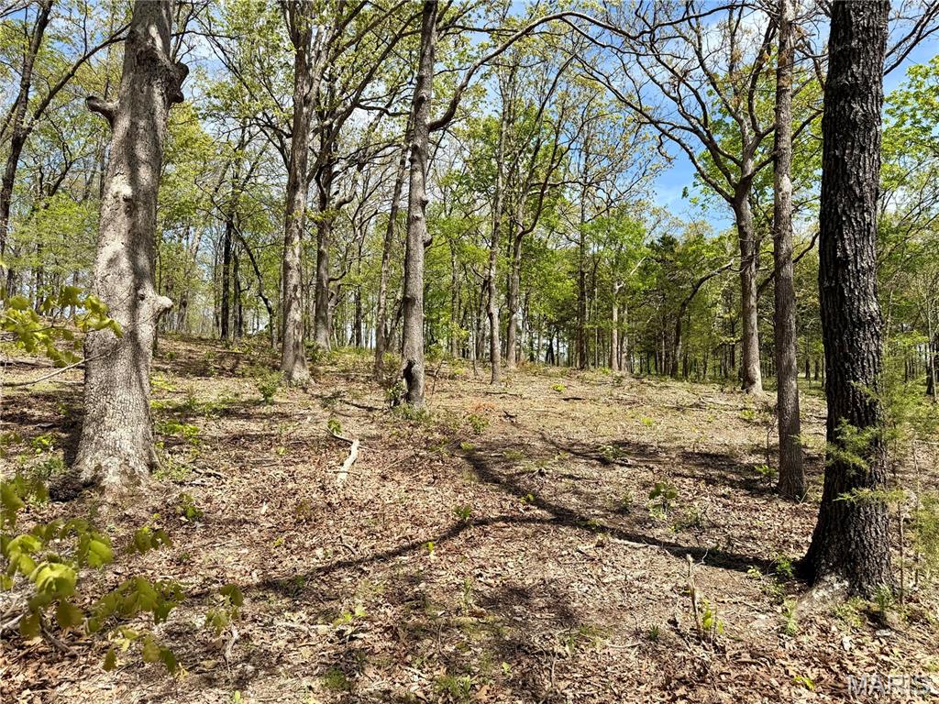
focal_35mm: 24
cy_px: 352
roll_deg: +0.6
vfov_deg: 56.8
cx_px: 470
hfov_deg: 71.6
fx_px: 651
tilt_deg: +4.7
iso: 80
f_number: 1.78
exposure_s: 1/2907
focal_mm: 6.76
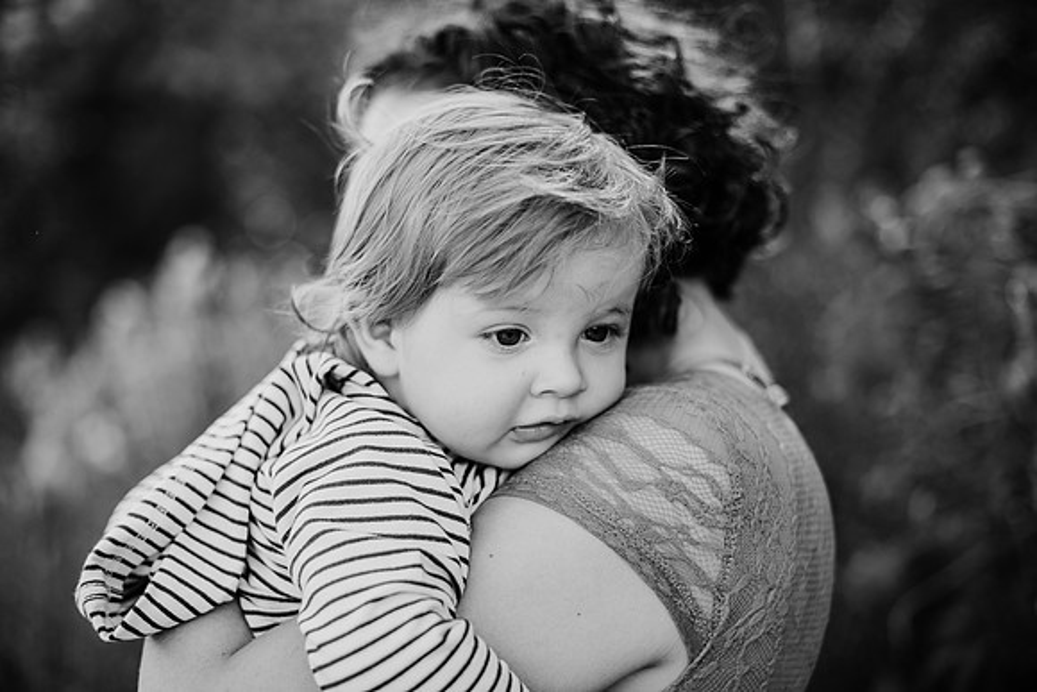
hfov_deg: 39.6
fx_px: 1441
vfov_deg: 27.0
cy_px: 346
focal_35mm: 50
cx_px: 518
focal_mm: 50
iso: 200
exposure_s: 1/800
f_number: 2
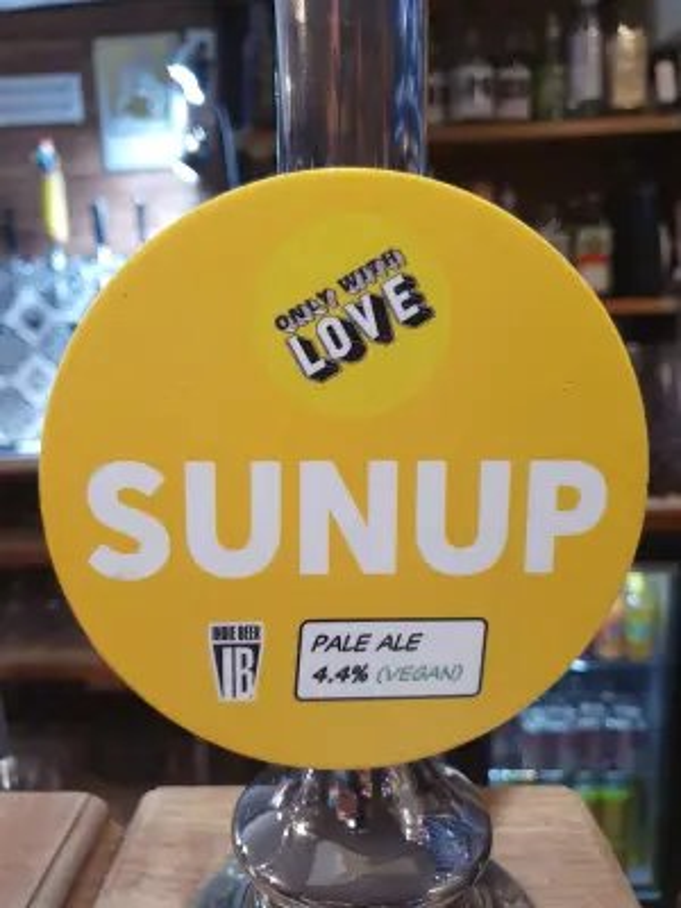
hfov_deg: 53.1
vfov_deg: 67.3
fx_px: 682
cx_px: 340
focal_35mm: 26
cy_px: 454
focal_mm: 4.32
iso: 320
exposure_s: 1/100
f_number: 1.5
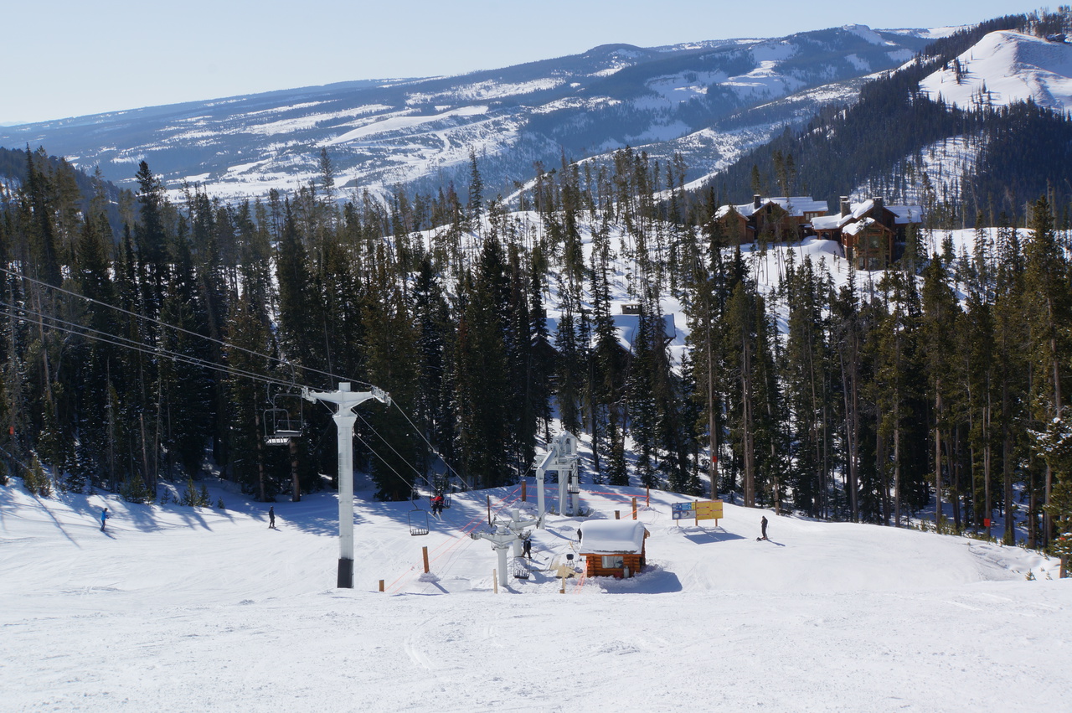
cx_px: 536
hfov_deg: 38.2
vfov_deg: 25.9
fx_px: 1549
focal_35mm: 52
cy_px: 356
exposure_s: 1/125
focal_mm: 34.7
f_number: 16
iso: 100
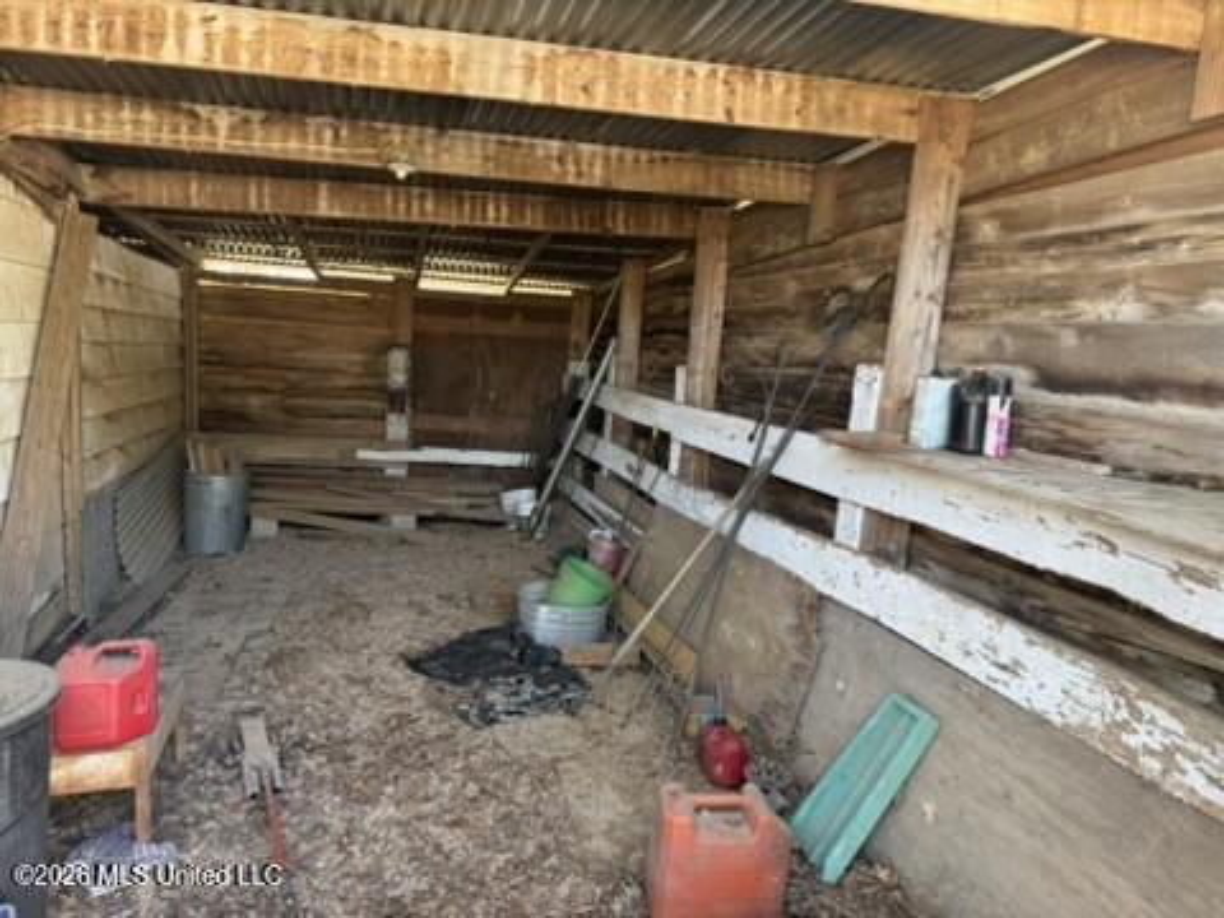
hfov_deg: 71.6
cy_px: 459
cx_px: 612
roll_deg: -3.8
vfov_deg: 56.8
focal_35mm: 24
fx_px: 849
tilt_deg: -6.8
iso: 200
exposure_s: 1/120
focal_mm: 6.76
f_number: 1.78
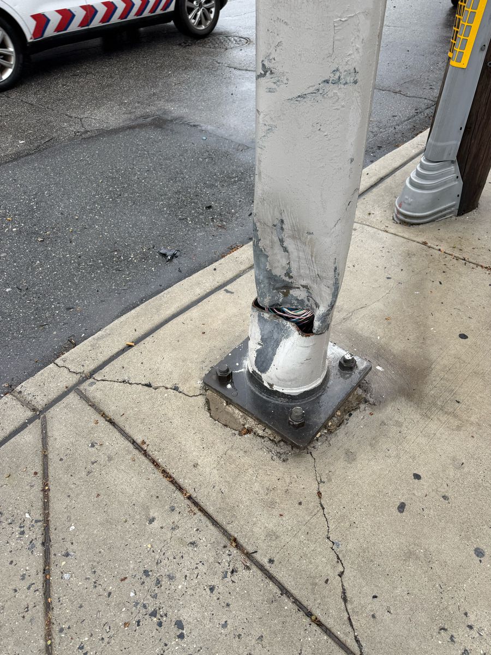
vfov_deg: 71.6
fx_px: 454
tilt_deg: -44.1
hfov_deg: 56.8
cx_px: 246
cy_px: 328
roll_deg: +1.7
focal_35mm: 24
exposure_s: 1/539
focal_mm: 6.76
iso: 80
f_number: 1.78
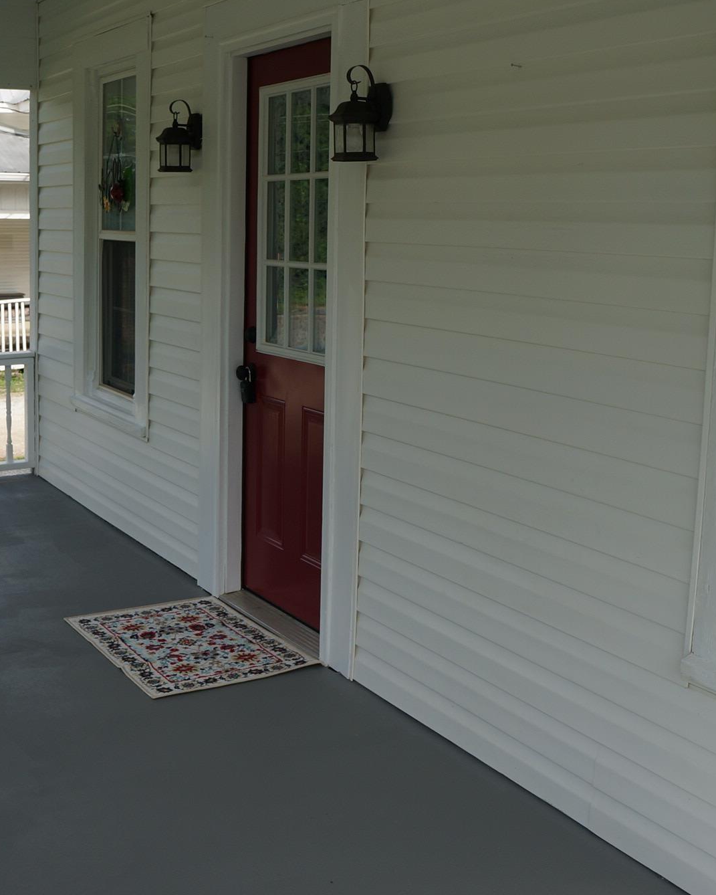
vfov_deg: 38.1
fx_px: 1294
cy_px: 443
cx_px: 279
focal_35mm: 49
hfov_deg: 30.8
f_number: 8
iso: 100
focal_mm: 19
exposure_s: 1/250
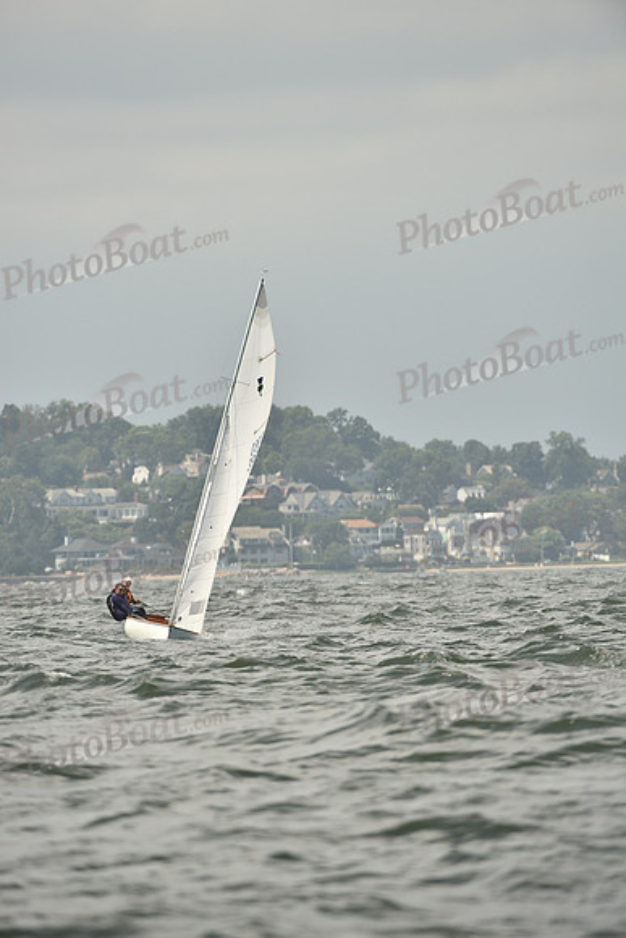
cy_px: 469
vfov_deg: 5.2
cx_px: 313
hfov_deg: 3.4
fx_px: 10426
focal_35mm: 400
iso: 250
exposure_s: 1/1600
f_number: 5.6
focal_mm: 400
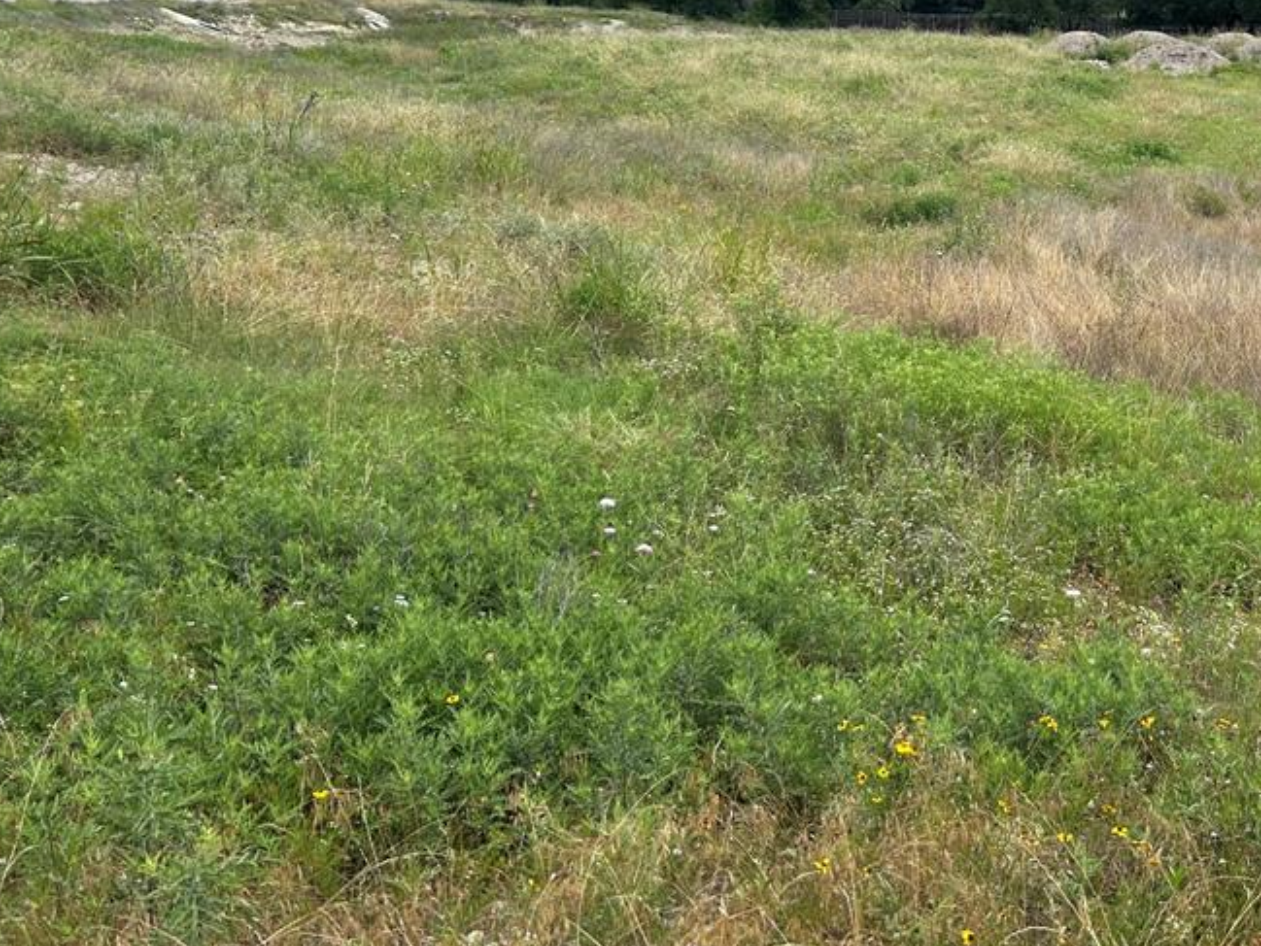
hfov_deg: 44.1
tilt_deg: -11.4
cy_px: 214
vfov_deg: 34.3
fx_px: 1494
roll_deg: -1.8
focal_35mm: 41
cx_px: 964
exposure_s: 1/4630
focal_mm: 5.7
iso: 50
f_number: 1.5
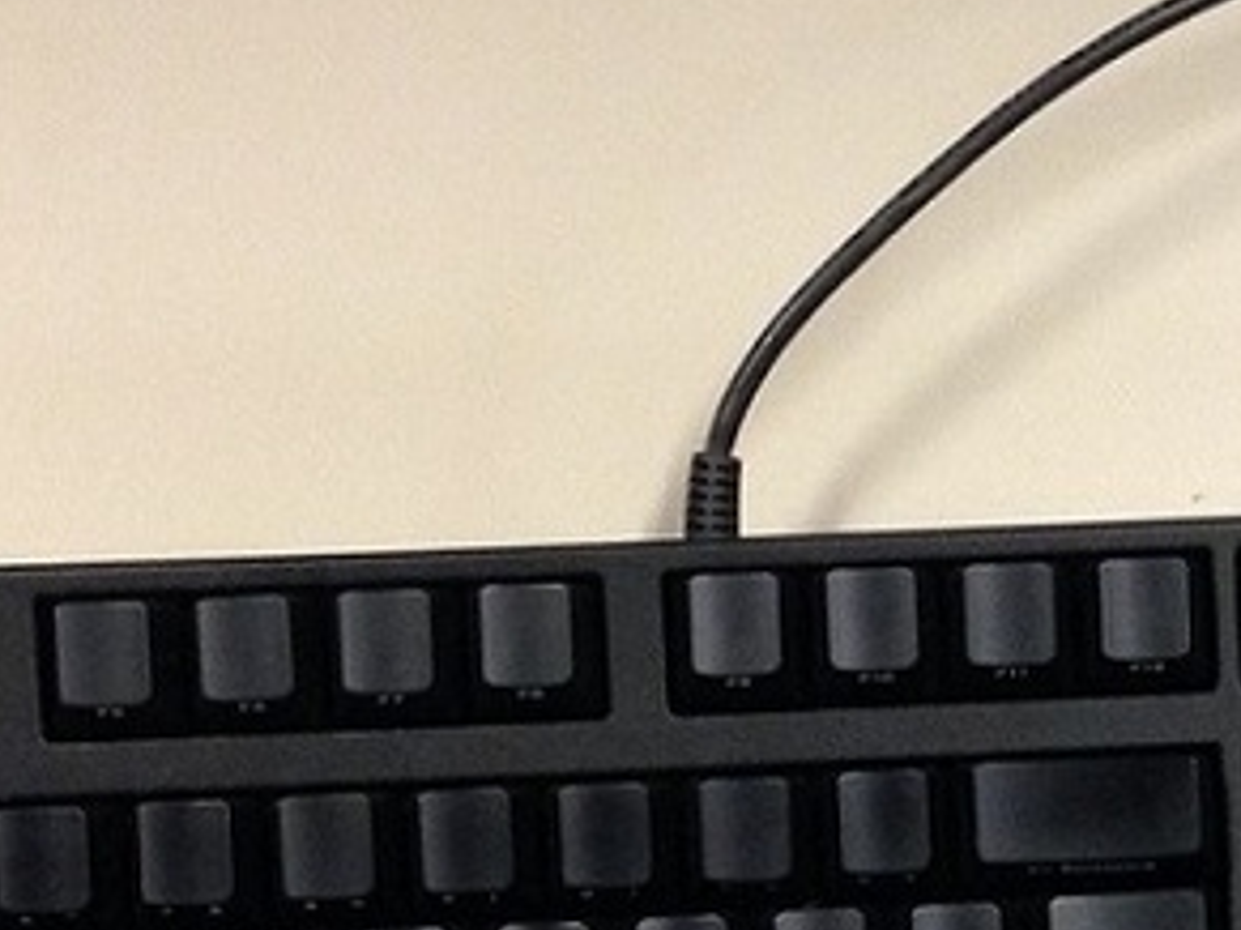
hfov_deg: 16.7
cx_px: 1190
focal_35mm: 116
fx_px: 4157
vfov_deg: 12.6
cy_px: 998
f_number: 2.4
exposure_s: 1/20
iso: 200
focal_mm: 4.13
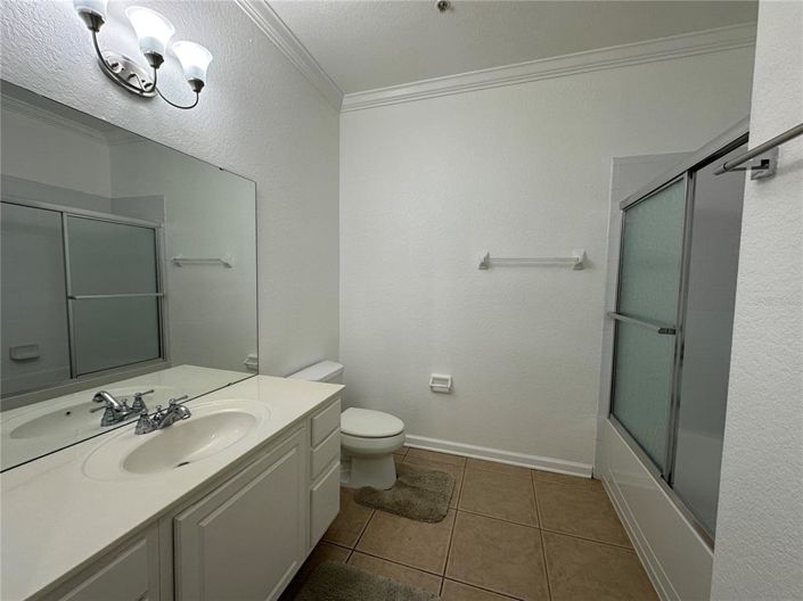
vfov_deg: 85.6
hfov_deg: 102.1
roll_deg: -1.1
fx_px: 325
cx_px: 402
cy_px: 300
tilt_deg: -4.1
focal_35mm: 14
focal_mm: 2.22
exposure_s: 1/120
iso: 100
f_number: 2.2
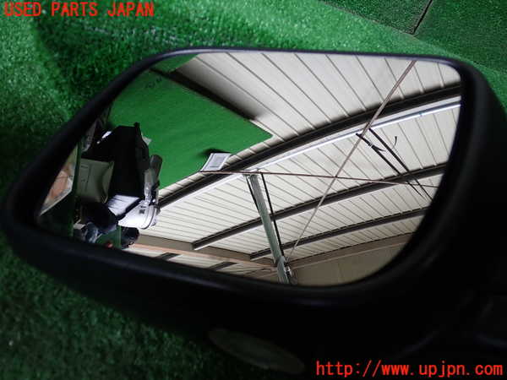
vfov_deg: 46.8
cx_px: 254
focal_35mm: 30
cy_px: 190
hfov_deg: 60.0
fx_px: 439
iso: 100
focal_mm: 5.4
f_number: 2.3
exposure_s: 1/125
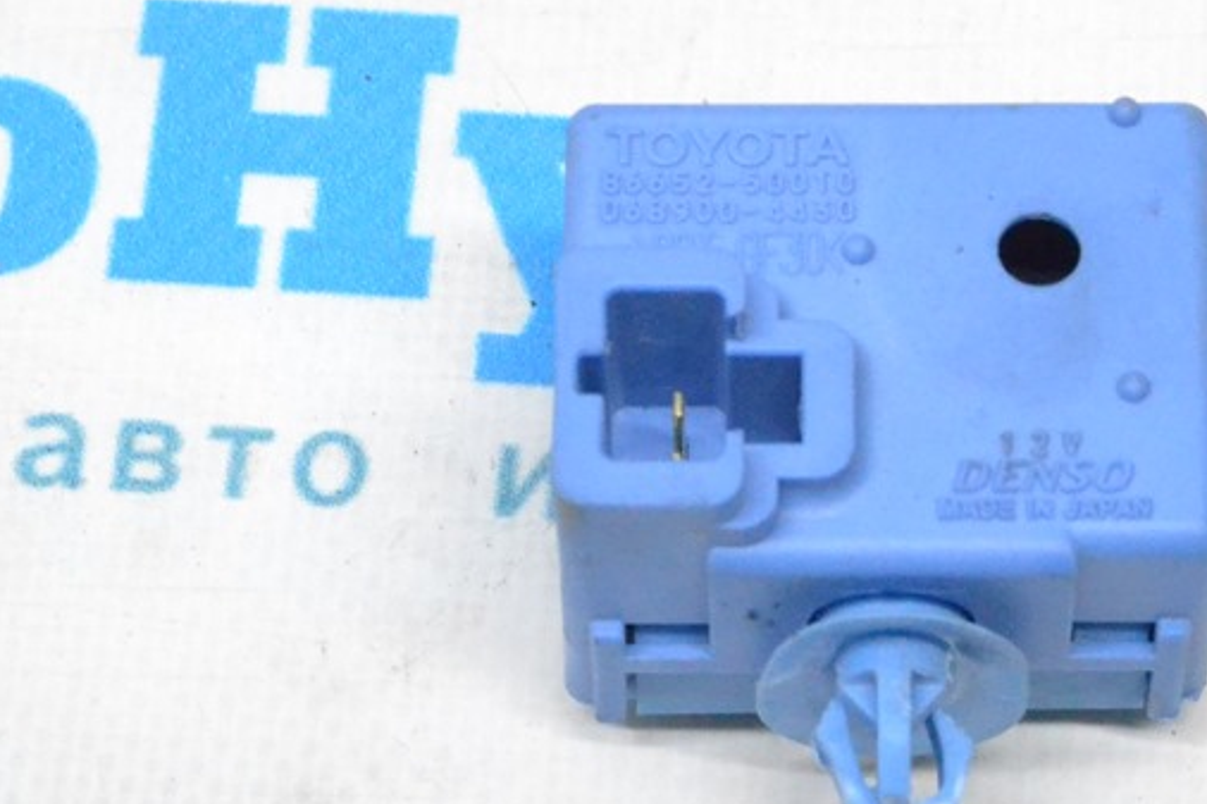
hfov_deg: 12.3
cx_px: 868
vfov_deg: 8.2
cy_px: 276
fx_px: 5597
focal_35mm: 167
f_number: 13
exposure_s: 1/100
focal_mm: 55
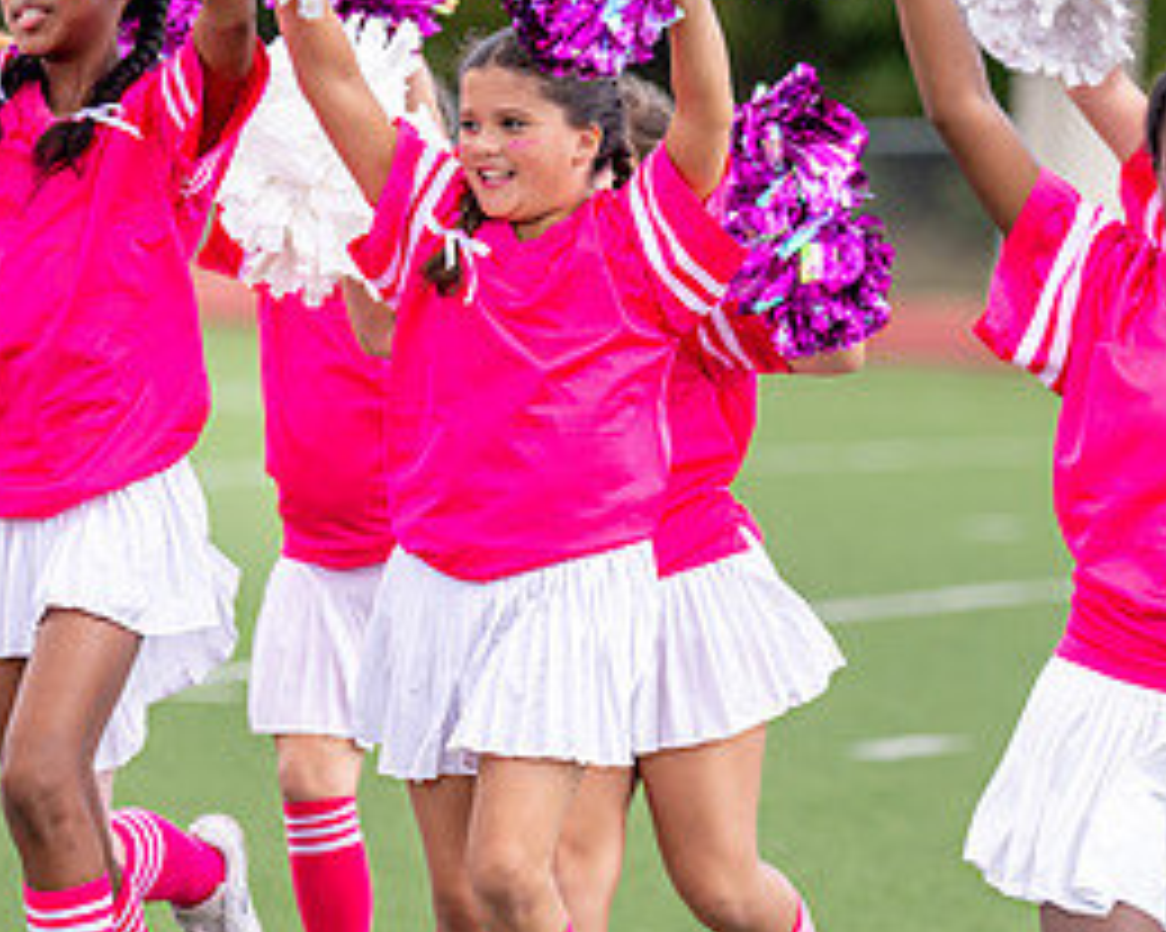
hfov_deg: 5.2
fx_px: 12798
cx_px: 518
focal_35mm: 371
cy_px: 451
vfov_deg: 4.2
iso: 320
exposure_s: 1/1600
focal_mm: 160
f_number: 2.8
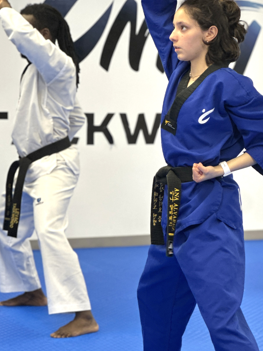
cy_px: 231
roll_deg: -0.7
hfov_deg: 11.5
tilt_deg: -5.4
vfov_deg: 15.3
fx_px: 1307
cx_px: 197
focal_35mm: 129
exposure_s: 1/40
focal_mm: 9
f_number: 2.8
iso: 200
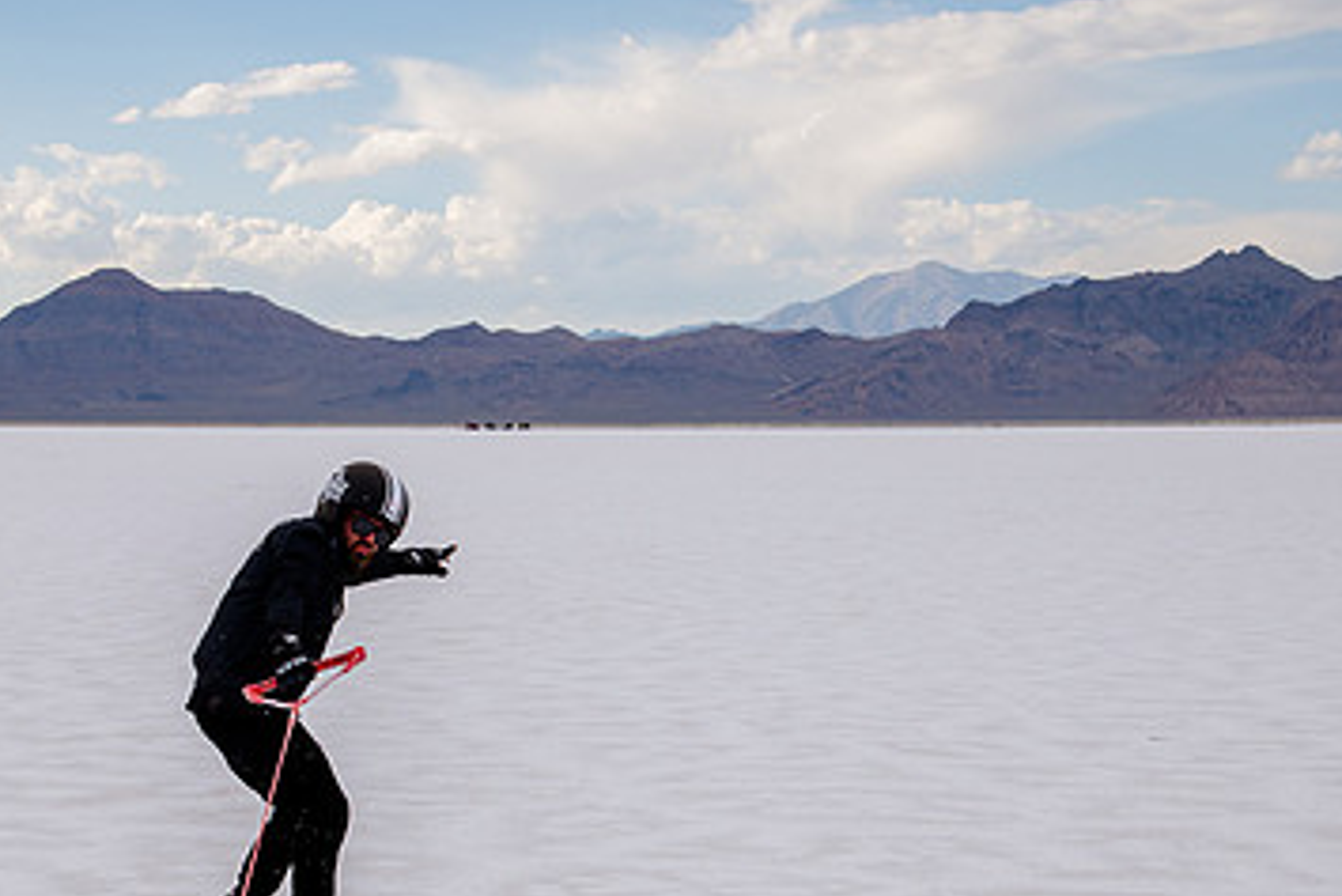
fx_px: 3058
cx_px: 476
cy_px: 722
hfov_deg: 24.7
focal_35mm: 82
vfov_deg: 16.5
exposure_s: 1/400
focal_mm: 50
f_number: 9
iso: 100
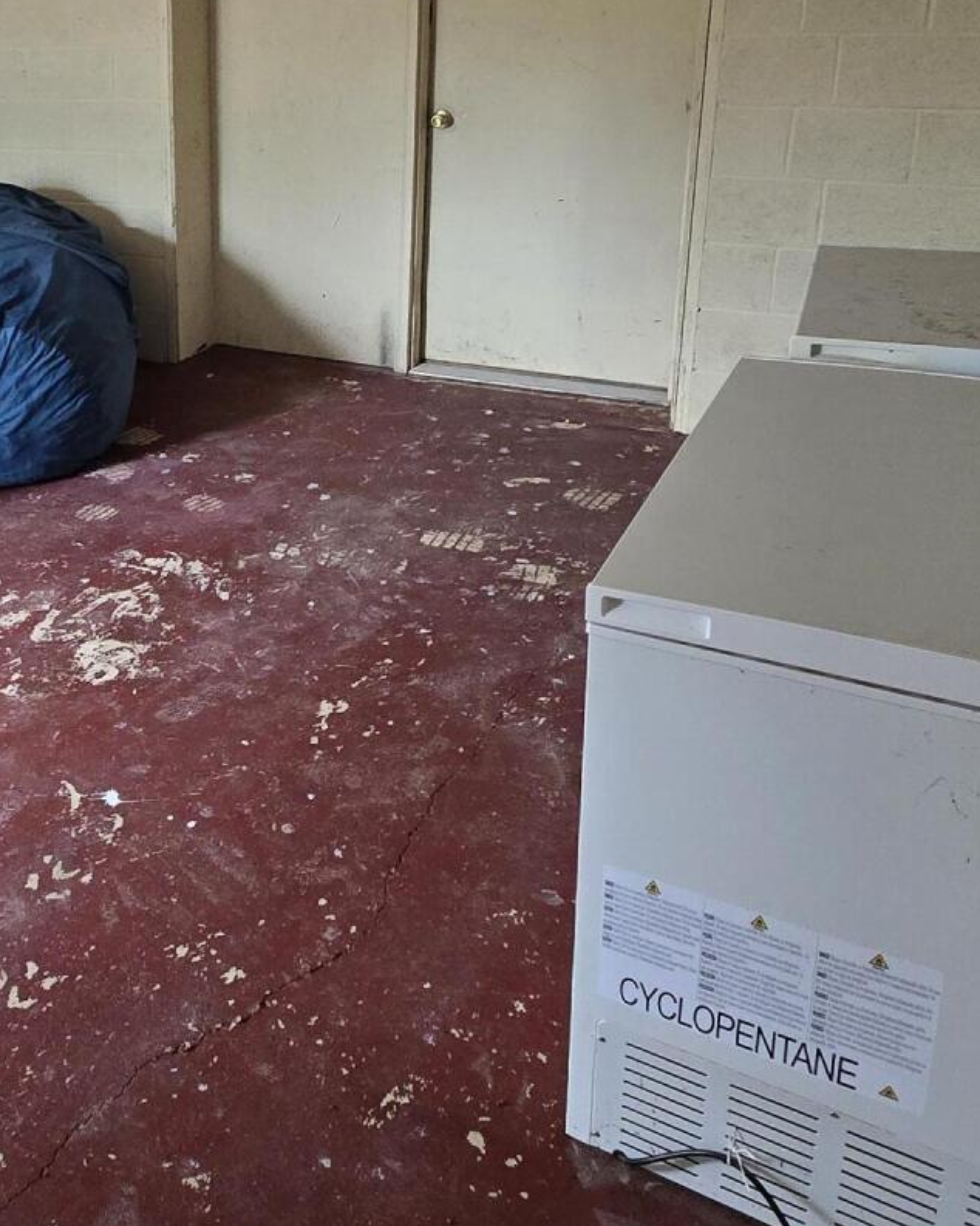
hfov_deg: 42.0
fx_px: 1161
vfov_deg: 54.0
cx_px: 93
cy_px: 363
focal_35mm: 32
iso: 400
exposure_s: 1/60
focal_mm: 2.2
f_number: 2.2
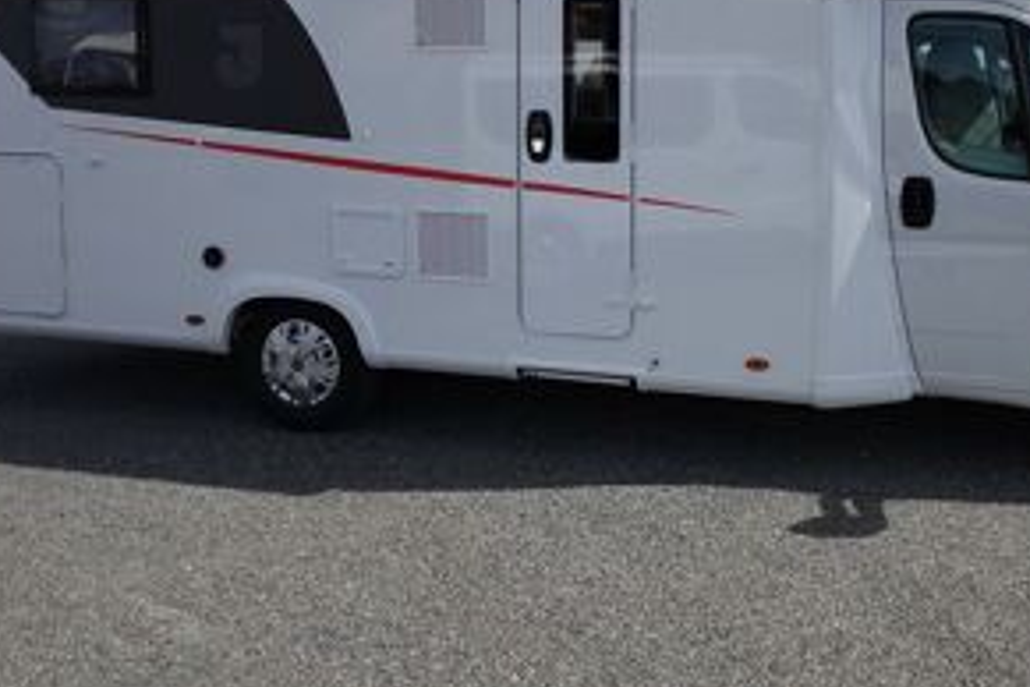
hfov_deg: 56.0
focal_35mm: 33
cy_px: 174
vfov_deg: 38.9
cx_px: 687
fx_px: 944
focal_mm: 7.6
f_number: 2
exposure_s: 1/5000
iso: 125
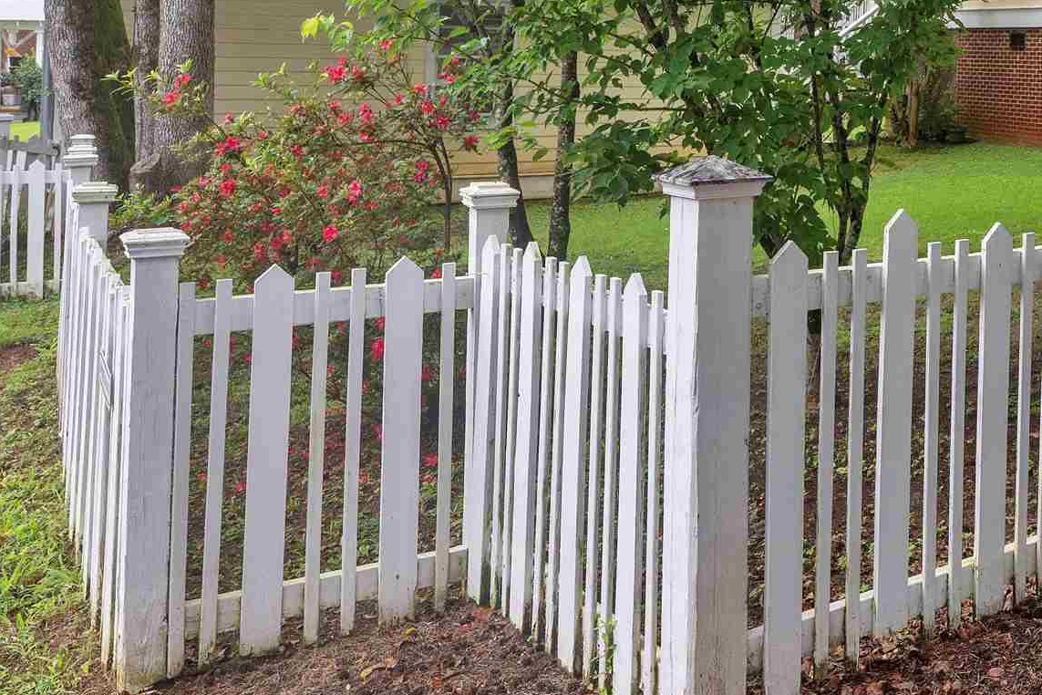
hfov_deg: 37.2
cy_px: 30
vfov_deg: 28.7
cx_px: 1144
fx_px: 1283
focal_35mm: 44
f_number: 8
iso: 100
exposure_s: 1/50
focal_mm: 16.5
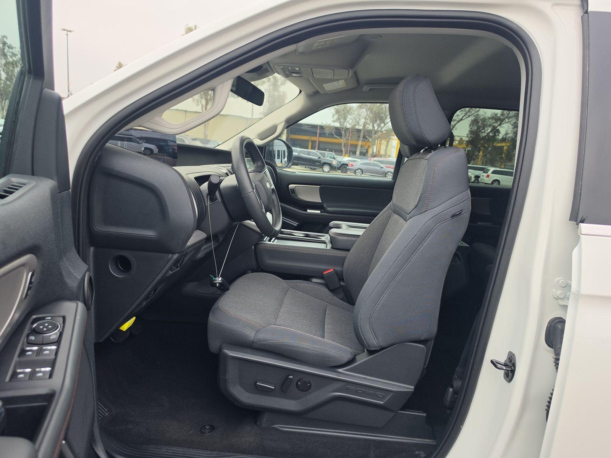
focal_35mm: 23
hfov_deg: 73.9
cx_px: 306
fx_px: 406
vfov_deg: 58.9
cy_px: 229
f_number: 1.4
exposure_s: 1/173
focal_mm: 6.5
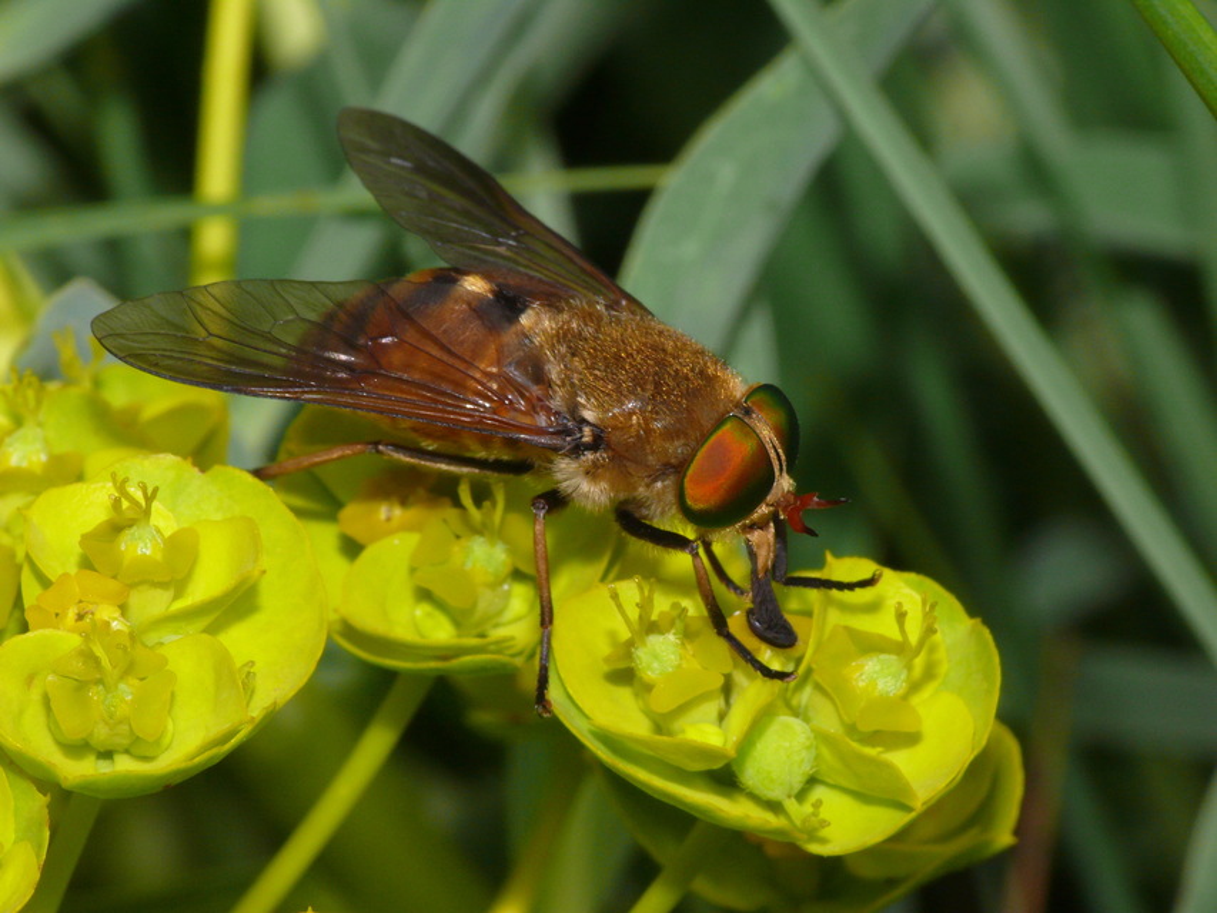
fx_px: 6927
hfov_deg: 10.0
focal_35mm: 197
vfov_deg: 7.5
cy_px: 456
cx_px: 608
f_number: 11
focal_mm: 41.7
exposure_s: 1/200
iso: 200
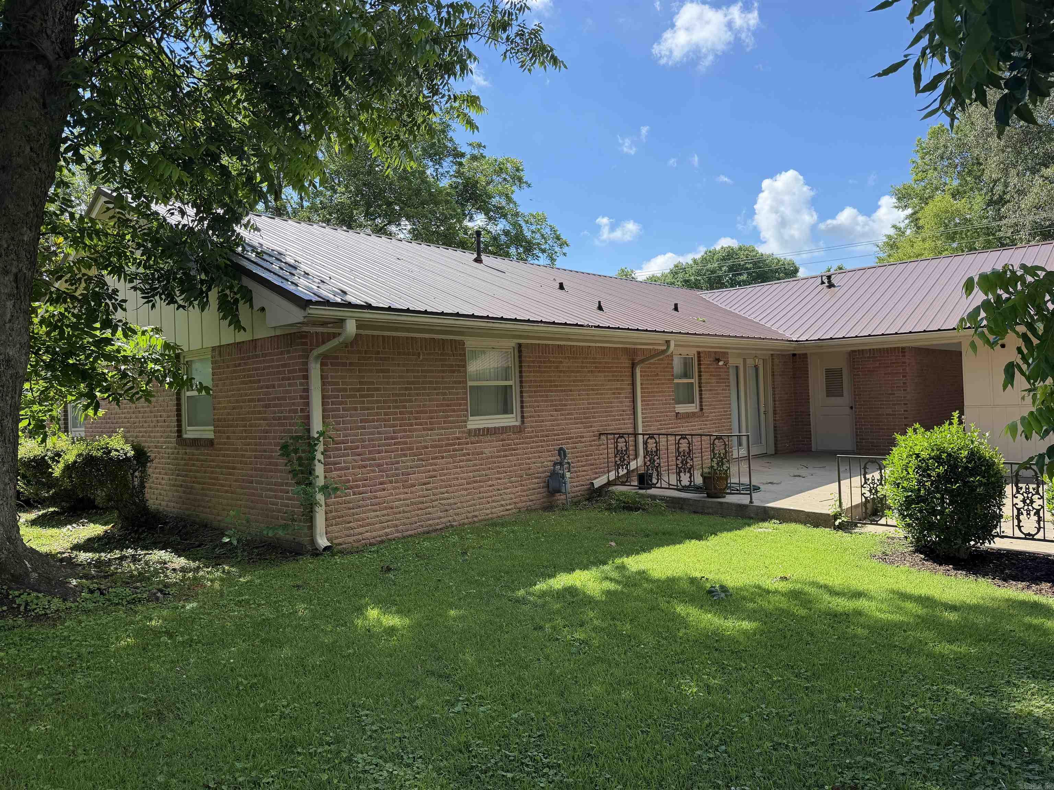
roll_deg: +2.2
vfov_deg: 56.8
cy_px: 395
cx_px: 527
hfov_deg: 71.6
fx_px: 731
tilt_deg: +2.4
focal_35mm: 24
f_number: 1.78
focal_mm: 6.76
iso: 100
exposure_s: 1/2907
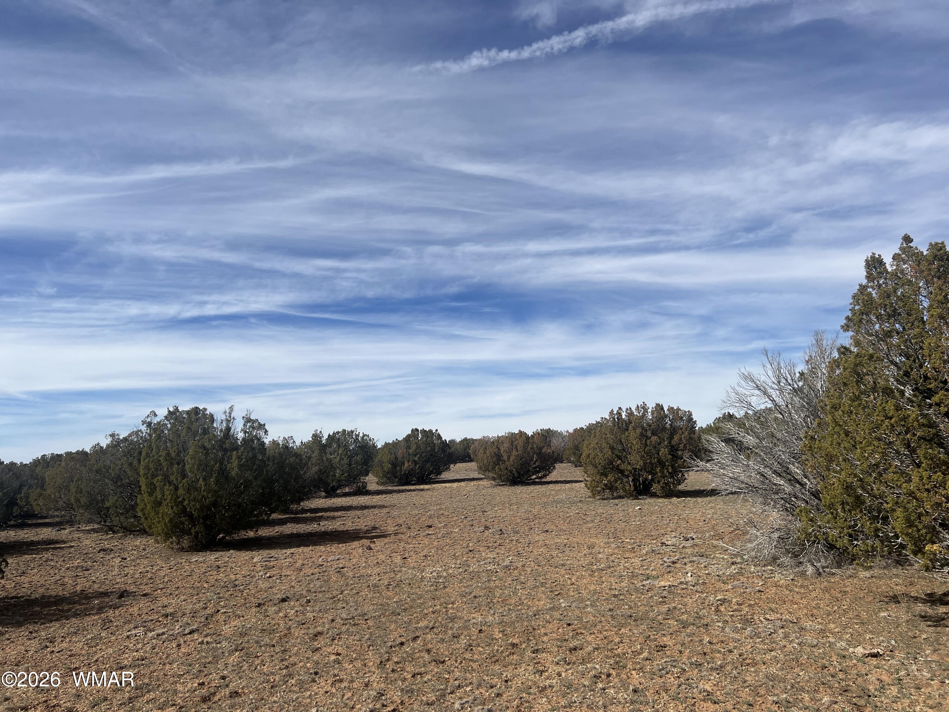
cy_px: 356
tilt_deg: +7.9
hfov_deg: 67.3
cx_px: 474
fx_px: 713
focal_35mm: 26
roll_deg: +2.6
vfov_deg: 53.1
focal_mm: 5.7
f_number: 1.5
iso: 50
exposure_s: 1/8000
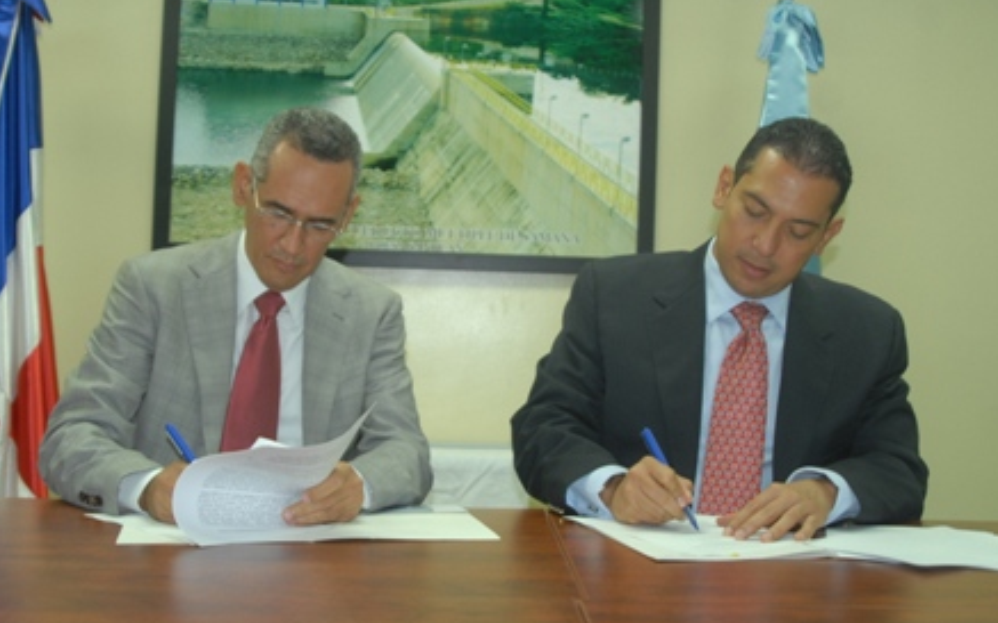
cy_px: 325
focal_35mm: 44
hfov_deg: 45.3
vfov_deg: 29.2
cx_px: 500
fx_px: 1197
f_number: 4
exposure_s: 1/60
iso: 400
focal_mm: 28
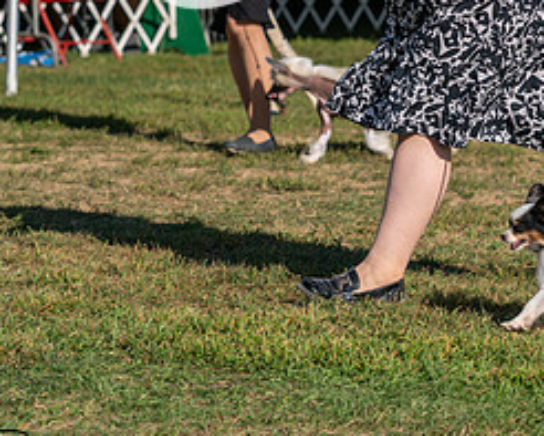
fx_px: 3898
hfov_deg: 8.0
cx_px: 508
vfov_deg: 6.4
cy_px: 55
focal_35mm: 242
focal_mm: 94
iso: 100
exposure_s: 1/1250
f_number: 4.5
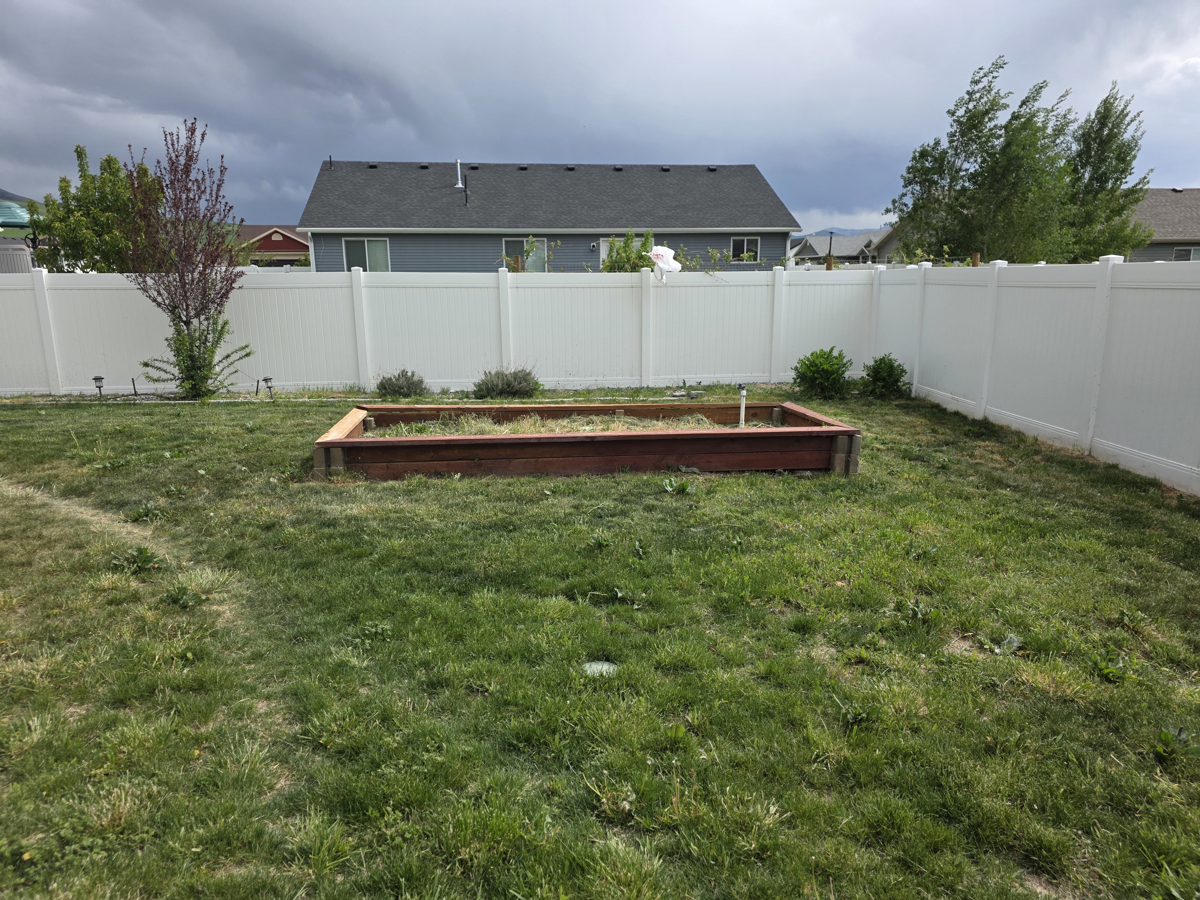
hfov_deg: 73.9
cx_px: 600
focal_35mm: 23
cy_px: 450
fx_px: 797
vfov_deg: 58.9
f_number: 1.7
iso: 80
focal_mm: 6.3
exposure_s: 1/5153
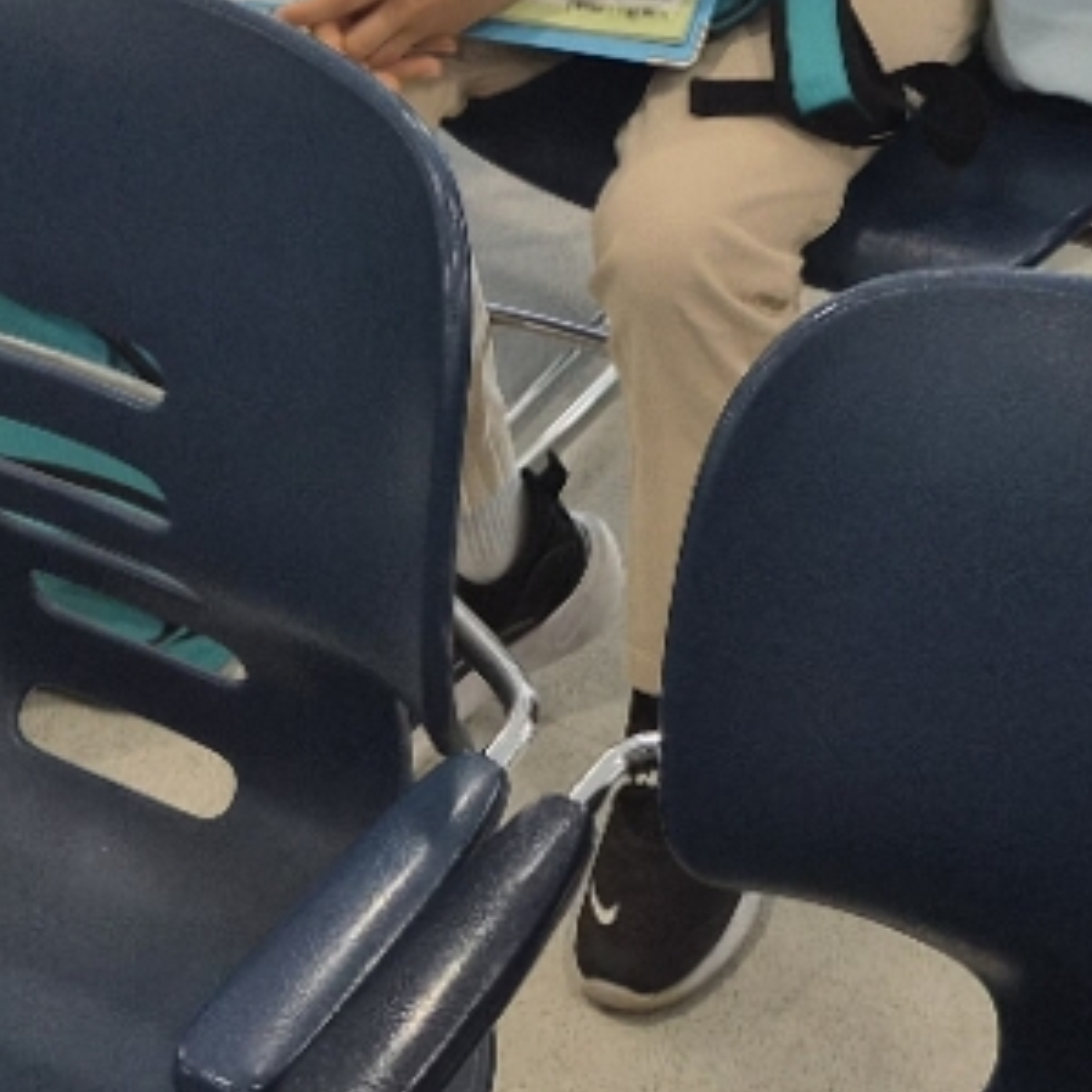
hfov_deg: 19.7
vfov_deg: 17.5
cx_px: 877
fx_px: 3105
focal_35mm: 87
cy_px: -650
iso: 80
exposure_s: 1/120
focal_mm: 5.4
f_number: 1.8
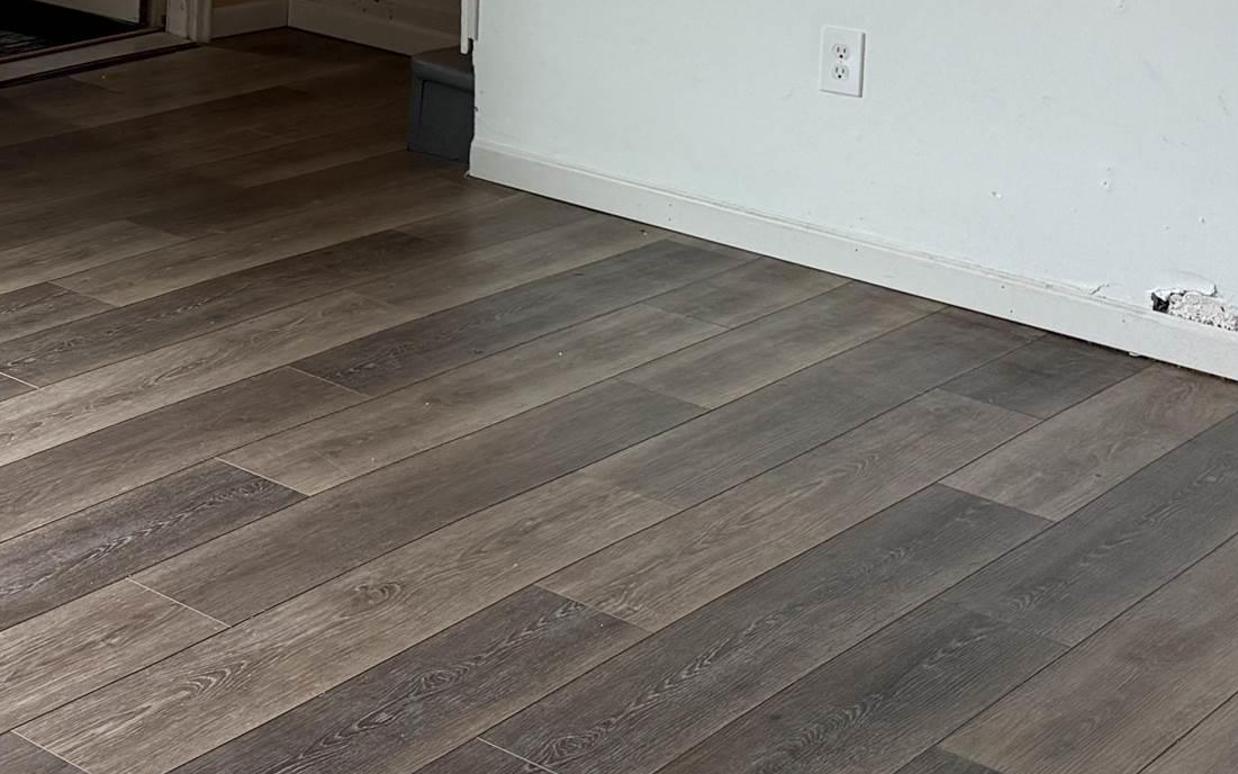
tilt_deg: -7.9
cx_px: -153
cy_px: -172
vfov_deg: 17.4
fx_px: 2395
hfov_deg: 26.5
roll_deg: -1.0
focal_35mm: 71
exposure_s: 1/188
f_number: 1.78
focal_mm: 6.76
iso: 160
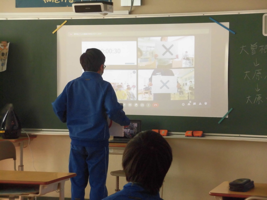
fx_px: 802
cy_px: 100
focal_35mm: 104
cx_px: 134
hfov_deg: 18.9
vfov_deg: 14.2
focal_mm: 18.63
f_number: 4.8
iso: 400
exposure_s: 1/100
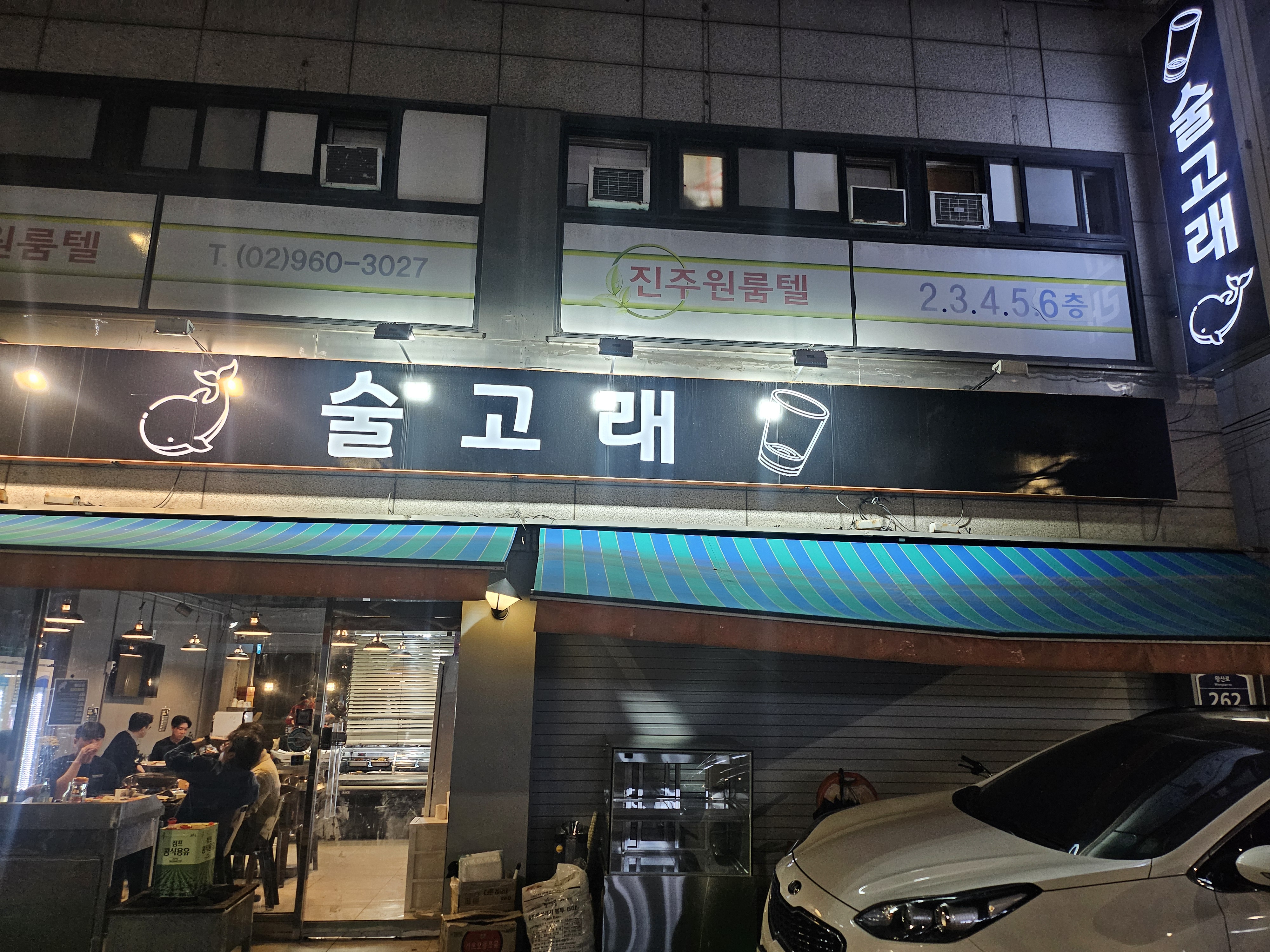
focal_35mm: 24
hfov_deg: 71.6
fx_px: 881
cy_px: 476
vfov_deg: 56.8
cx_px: 635
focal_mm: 5
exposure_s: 1/120
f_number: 1.8
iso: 400
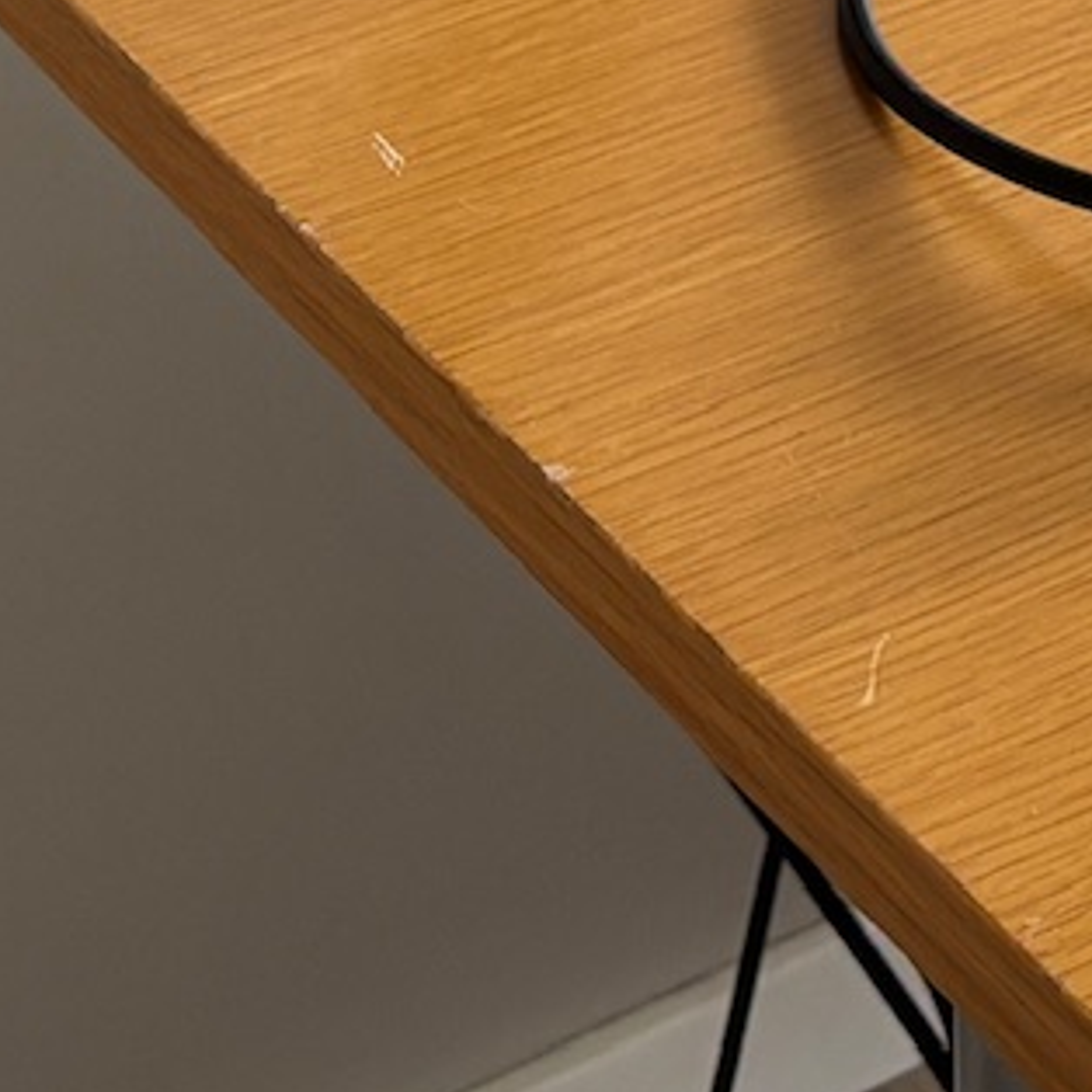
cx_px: 1377
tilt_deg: -19.4
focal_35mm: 150
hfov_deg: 11.4
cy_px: -1057
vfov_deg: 10.7
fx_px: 5354
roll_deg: -2.7
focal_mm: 5.96
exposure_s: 1/121
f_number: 1.6
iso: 100
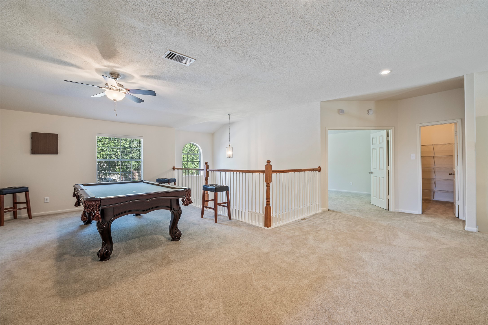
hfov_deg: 100.4
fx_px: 203
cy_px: 162
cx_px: 244
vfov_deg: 77.2
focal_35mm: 15
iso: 125
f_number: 6.3
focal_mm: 15
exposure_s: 1/2
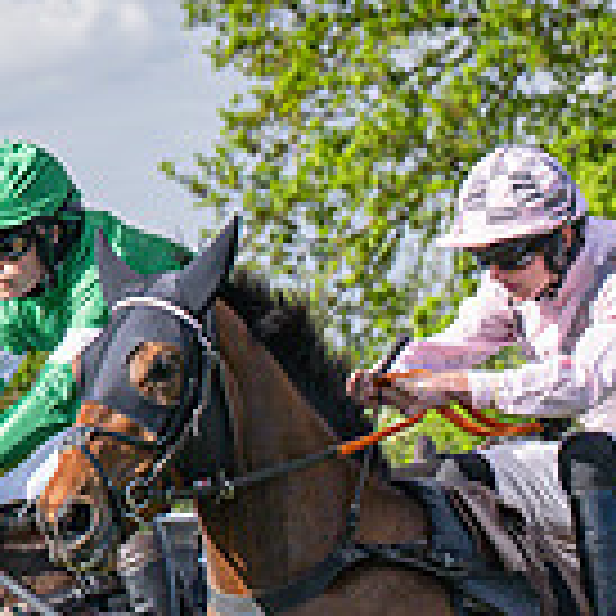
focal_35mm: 413
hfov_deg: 4.2
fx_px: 8315
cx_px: 464
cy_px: 695
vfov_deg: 4.2
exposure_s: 1/4000
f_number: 4
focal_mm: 72
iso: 400
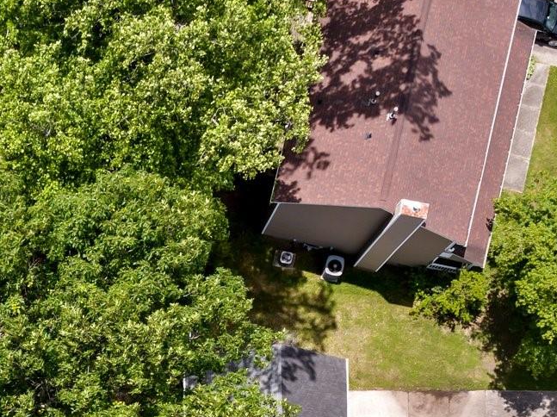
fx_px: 1222
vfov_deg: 17.7
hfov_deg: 24.5
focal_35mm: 76
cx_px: -1
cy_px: 597
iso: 100
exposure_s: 1/1250
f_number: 2.8
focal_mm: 12.29
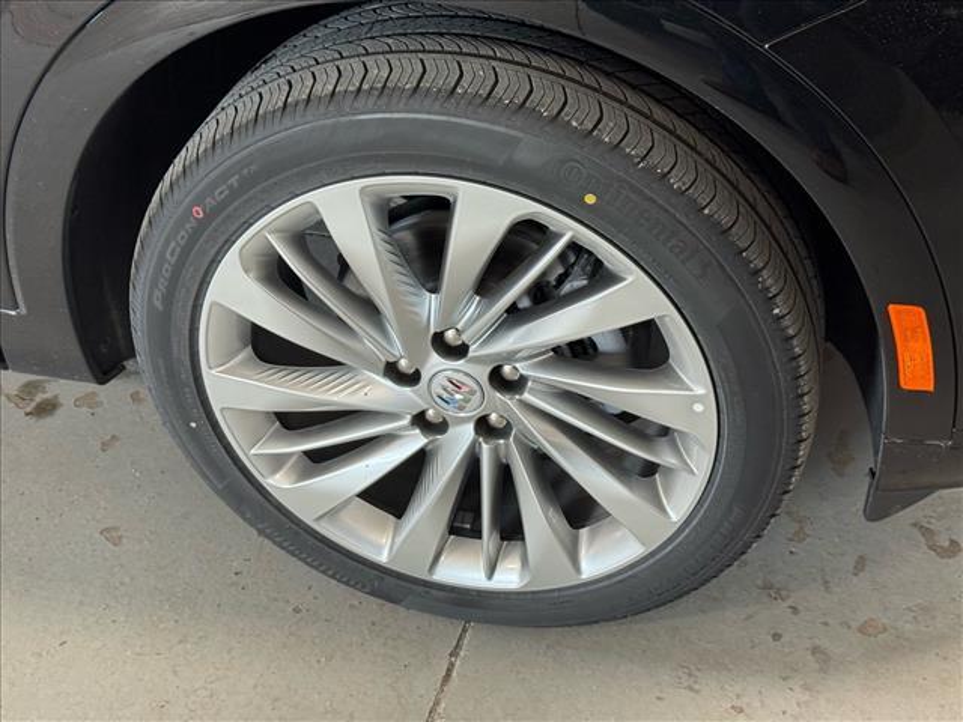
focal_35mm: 48
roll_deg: -1.2
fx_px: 1335
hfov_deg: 39.7
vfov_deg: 30.3
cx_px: 482
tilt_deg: -36.1
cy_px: 361
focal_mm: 6.76
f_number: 1.78
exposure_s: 1/60
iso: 125
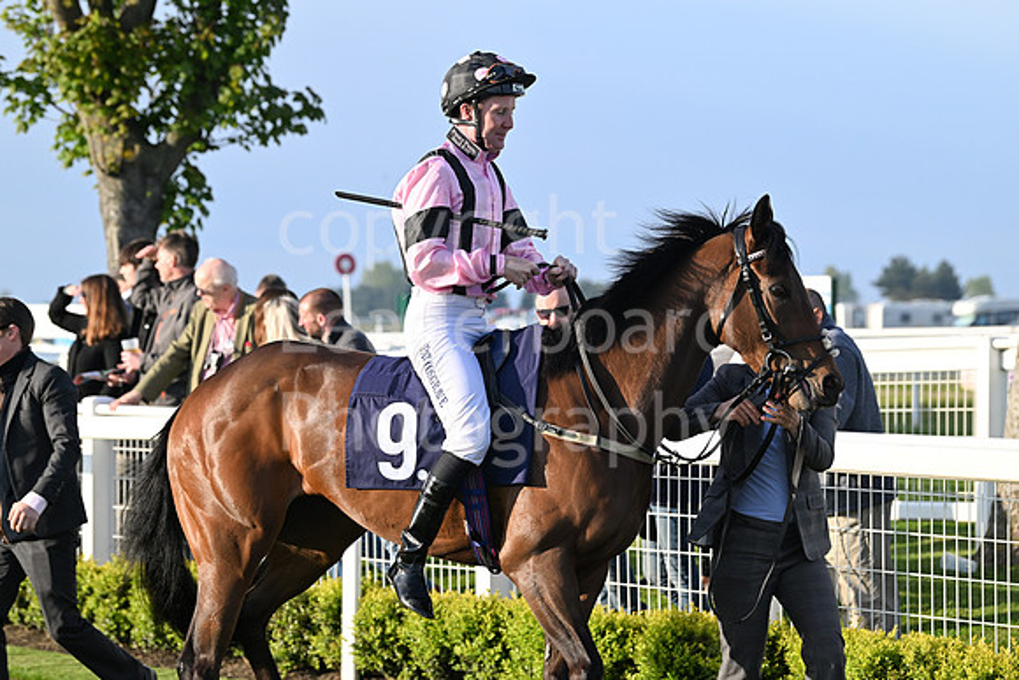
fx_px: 3822
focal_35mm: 135
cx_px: 510
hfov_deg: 15.2
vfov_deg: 10.2
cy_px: 340
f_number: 5.6
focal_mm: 135
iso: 800
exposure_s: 1/2000
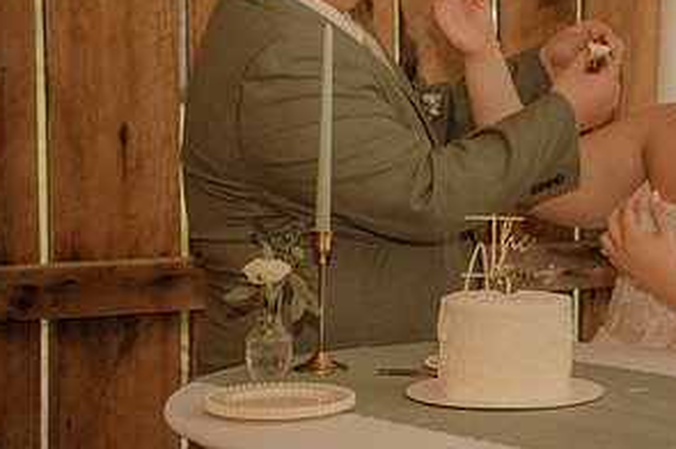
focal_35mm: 116
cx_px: 673
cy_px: 176
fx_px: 2176
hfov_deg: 17.3
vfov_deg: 11.8
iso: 500
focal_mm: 53
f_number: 3.2
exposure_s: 1/200
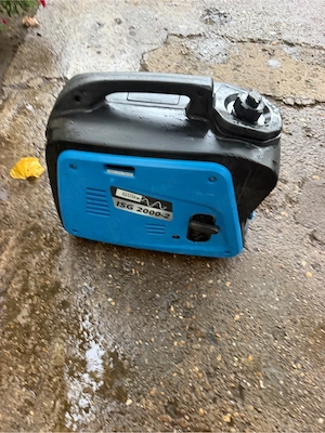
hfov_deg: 56.8
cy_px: 216
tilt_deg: -61.5
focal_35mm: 24
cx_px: 162
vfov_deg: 71.6
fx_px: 300
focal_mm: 6.76
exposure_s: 1/60
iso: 640
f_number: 1.78
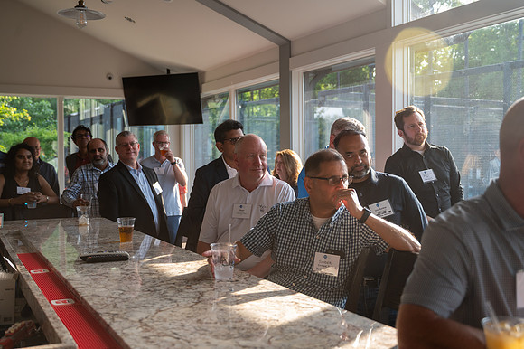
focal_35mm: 41
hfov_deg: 47.4
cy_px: 174
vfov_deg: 32.6
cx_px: 262
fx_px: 596
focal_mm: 41
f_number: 4
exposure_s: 1/320
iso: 640
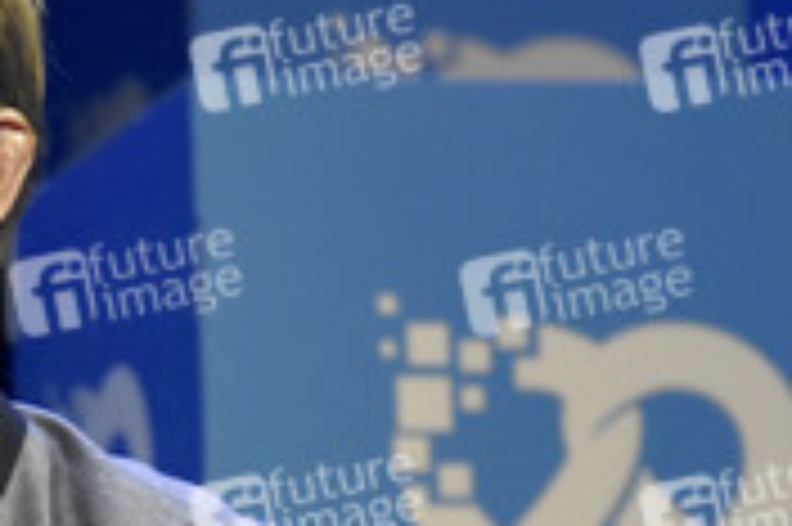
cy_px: 396
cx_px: 187
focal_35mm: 537
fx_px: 11803
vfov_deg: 2.6
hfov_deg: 3.8
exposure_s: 1/160
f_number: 6.3
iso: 3200
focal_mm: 140
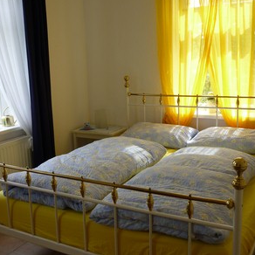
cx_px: 111
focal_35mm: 40
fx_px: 333
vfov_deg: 41.9
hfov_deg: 41.8
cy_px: 125
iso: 80
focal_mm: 5.5
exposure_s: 1/125
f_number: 2.8
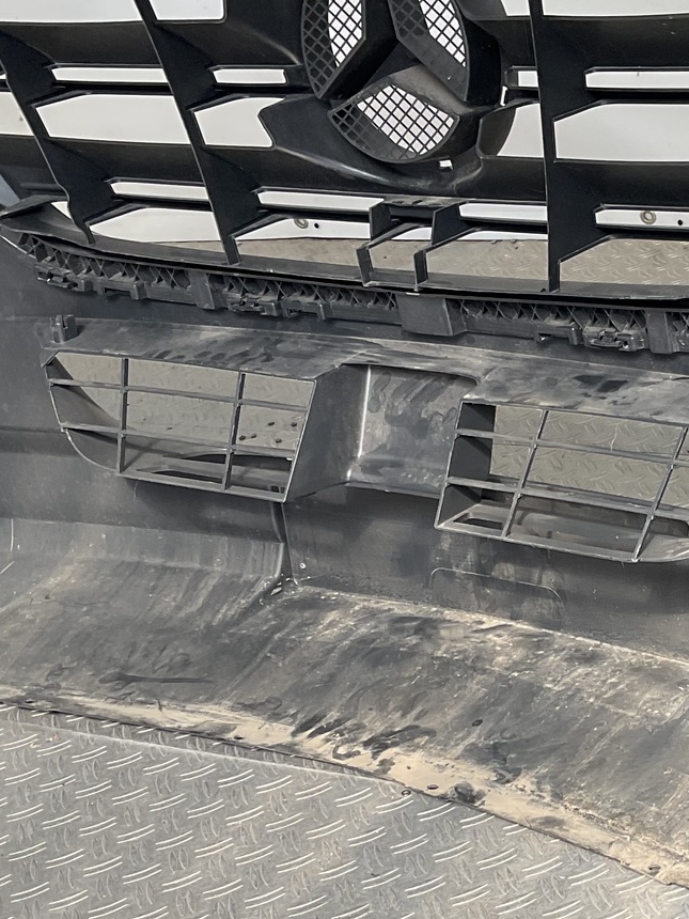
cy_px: 659
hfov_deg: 20.9
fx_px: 1805
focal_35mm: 68
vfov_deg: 28.2
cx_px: 696
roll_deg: +10.9
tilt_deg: -32.9
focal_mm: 3
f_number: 1.8
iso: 16
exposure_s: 1/280
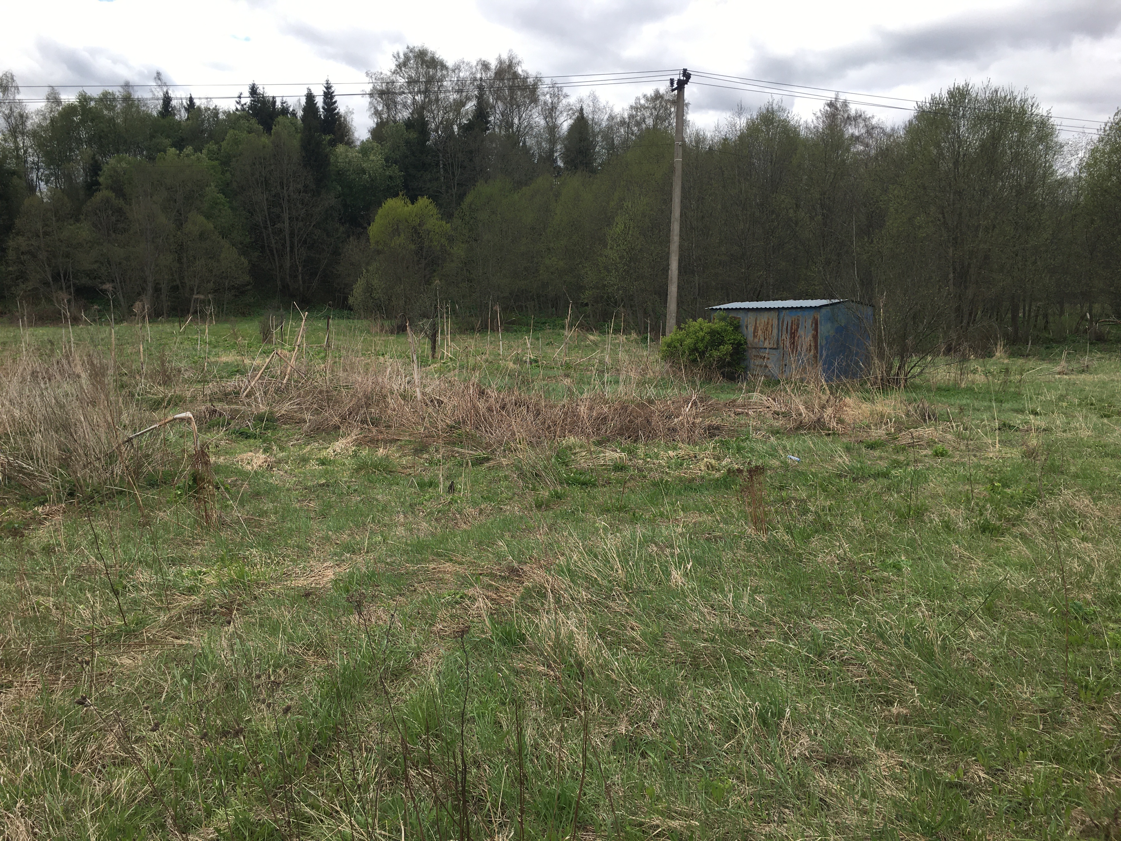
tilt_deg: -7.3
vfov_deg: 48.2
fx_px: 939
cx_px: 560
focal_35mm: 29
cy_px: 420
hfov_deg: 61.7
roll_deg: -1.7
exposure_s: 1/785
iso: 25
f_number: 2.2
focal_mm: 4.15
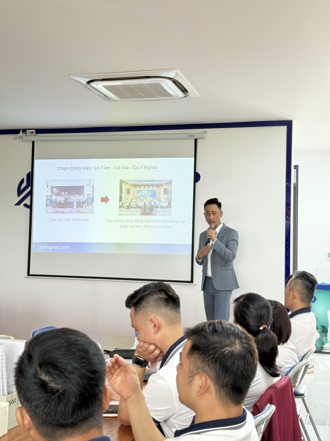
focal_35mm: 48
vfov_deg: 39.7
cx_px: 165
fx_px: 610
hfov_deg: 30.3
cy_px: 220
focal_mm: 6.76
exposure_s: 1/60
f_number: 1.78
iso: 80
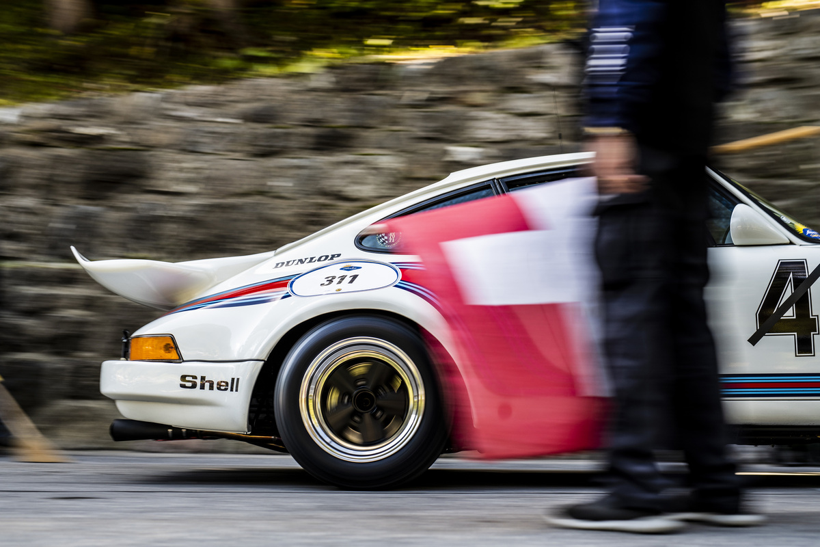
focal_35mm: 50
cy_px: 274
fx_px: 1139
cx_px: 410
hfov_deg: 39.6
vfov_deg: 27.0
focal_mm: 50
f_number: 4.5
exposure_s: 1/40
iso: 100
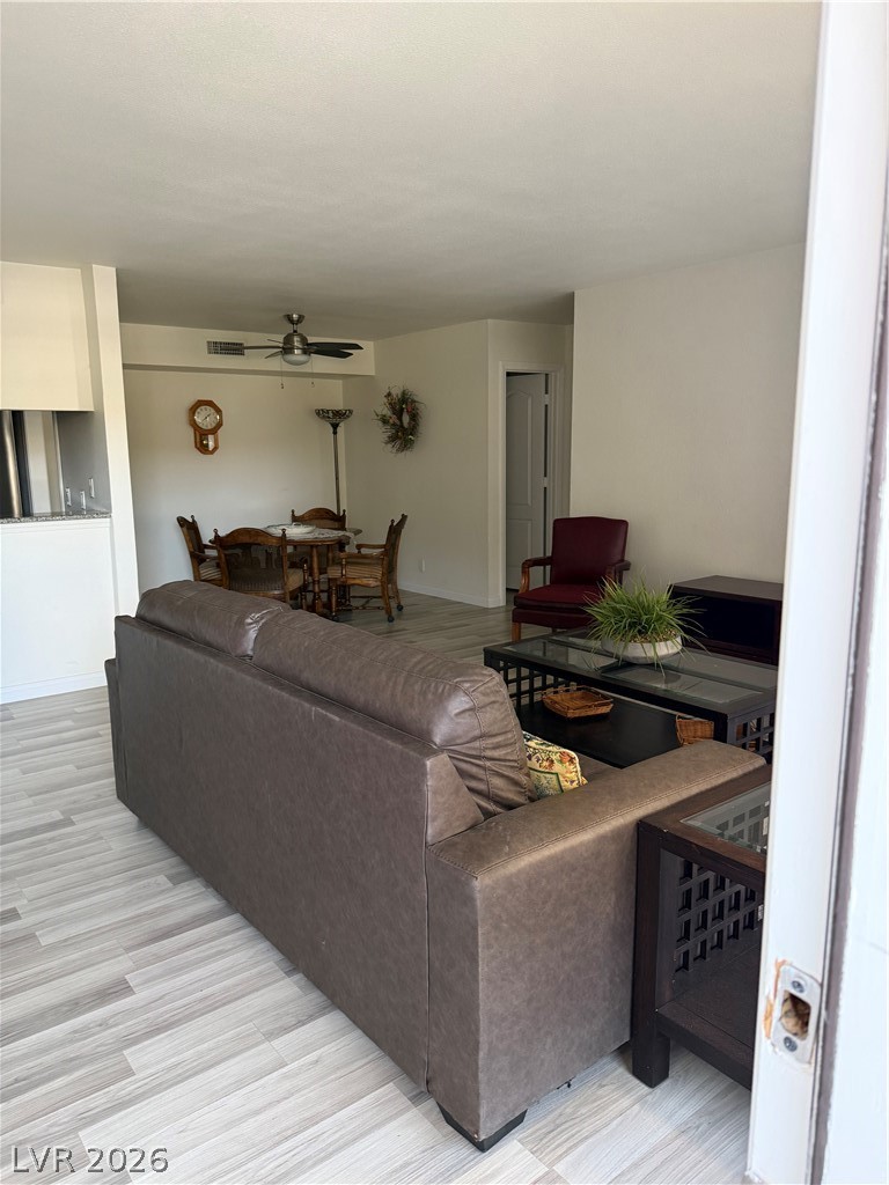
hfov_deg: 56.8
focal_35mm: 24
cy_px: 592
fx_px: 822
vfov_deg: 71.6
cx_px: 444
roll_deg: -0.3
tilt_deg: -9.5
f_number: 1.78
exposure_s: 1/66
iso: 200
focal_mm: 6.76
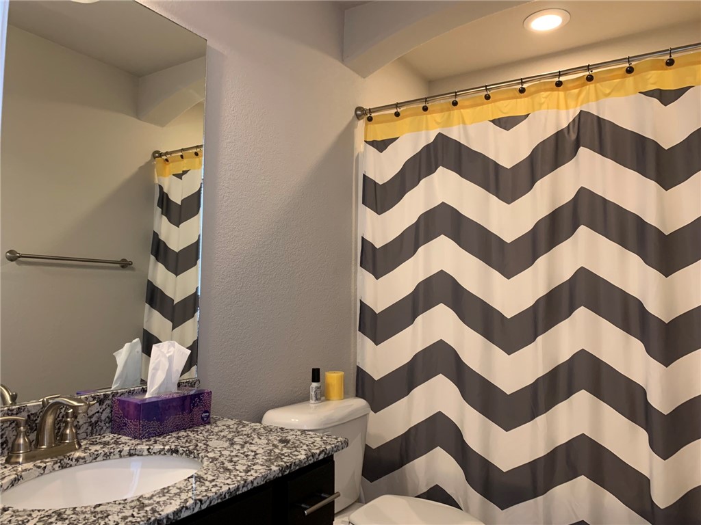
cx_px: 350
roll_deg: -0.8
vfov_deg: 53.1
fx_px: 527
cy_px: 262
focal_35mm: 26
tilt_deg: +2.4
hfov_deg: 67.3
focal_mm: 4.25
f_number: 1.8
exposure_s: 1/60
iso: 160
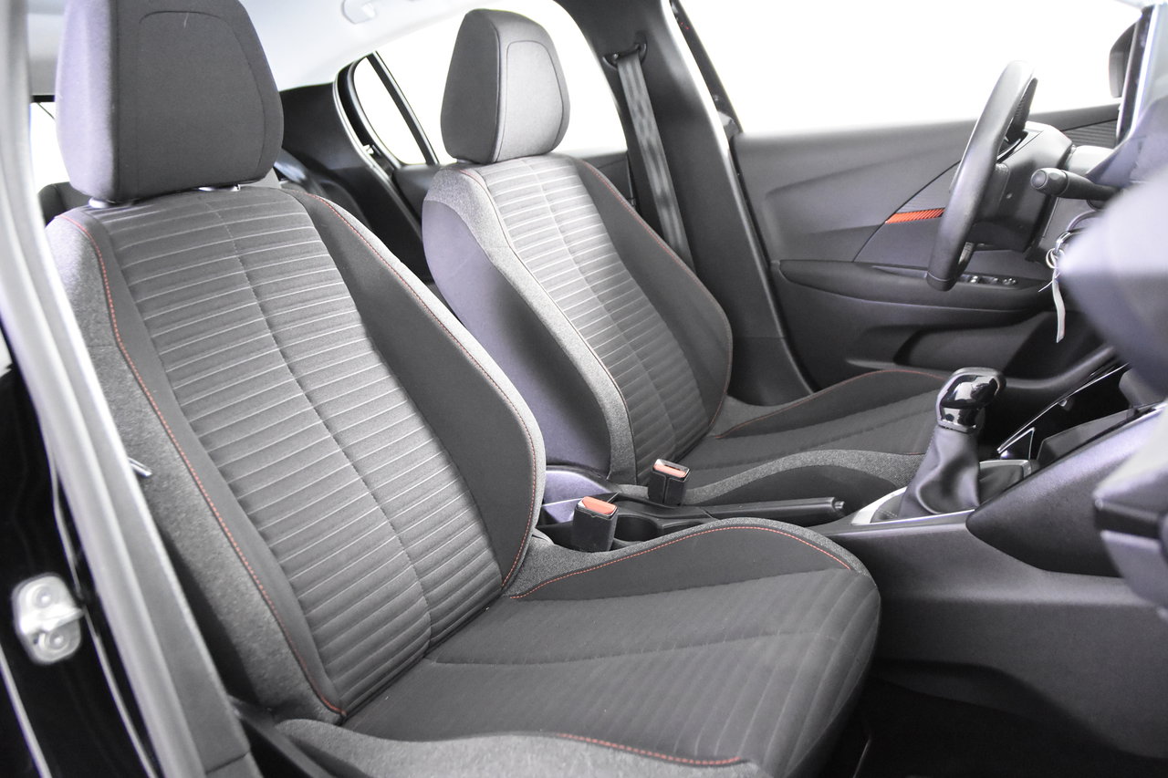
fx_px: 973
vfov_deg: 43.6
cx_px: 584
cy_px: 389
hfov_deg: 61.9
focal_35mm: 30
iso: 7200
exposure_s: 1/30
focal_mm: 20
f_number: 2.8
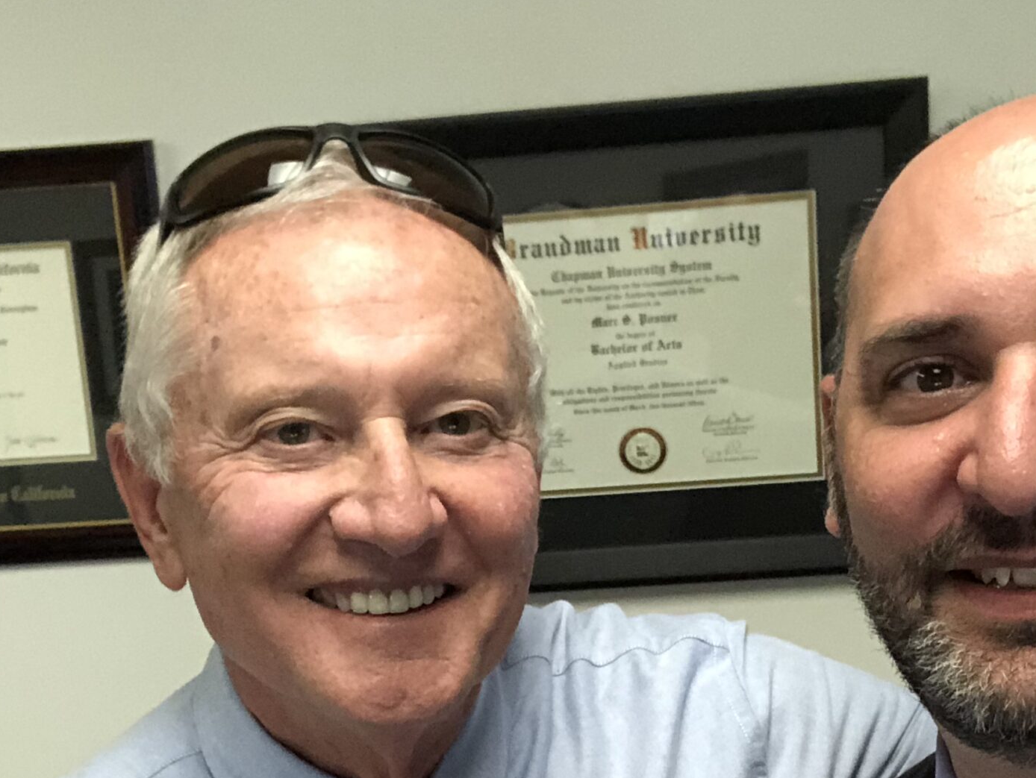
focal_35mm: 59
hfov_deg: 32.7
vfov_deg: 24.5
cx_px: 519
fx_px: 1767
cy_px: 605
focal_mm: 2.87
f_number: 2.2
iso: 400
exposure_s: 1/60
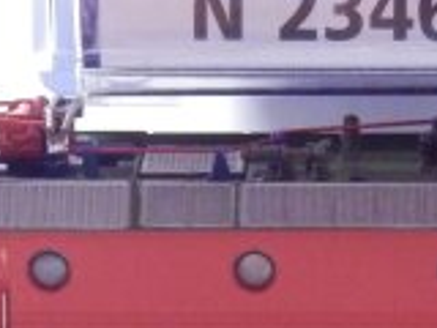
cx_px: 339
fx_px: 3131
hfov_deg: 8.0
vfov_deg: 6.0
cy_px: 128
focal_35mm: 248
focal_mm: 11.9
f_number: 4.4
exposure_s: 1/160
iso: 1250
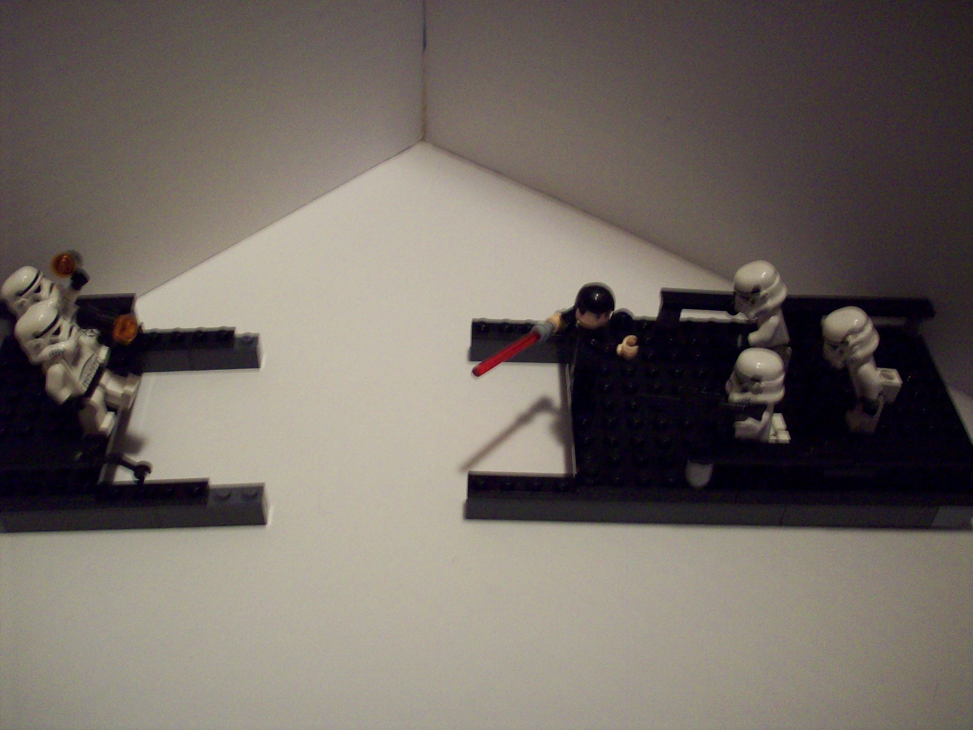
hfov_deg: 50.1
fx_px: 1040
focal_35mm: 37
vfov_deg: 38.7
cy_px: 365
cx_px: 486
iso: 200
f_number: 2.8
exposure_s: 1/8
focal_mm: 6.2
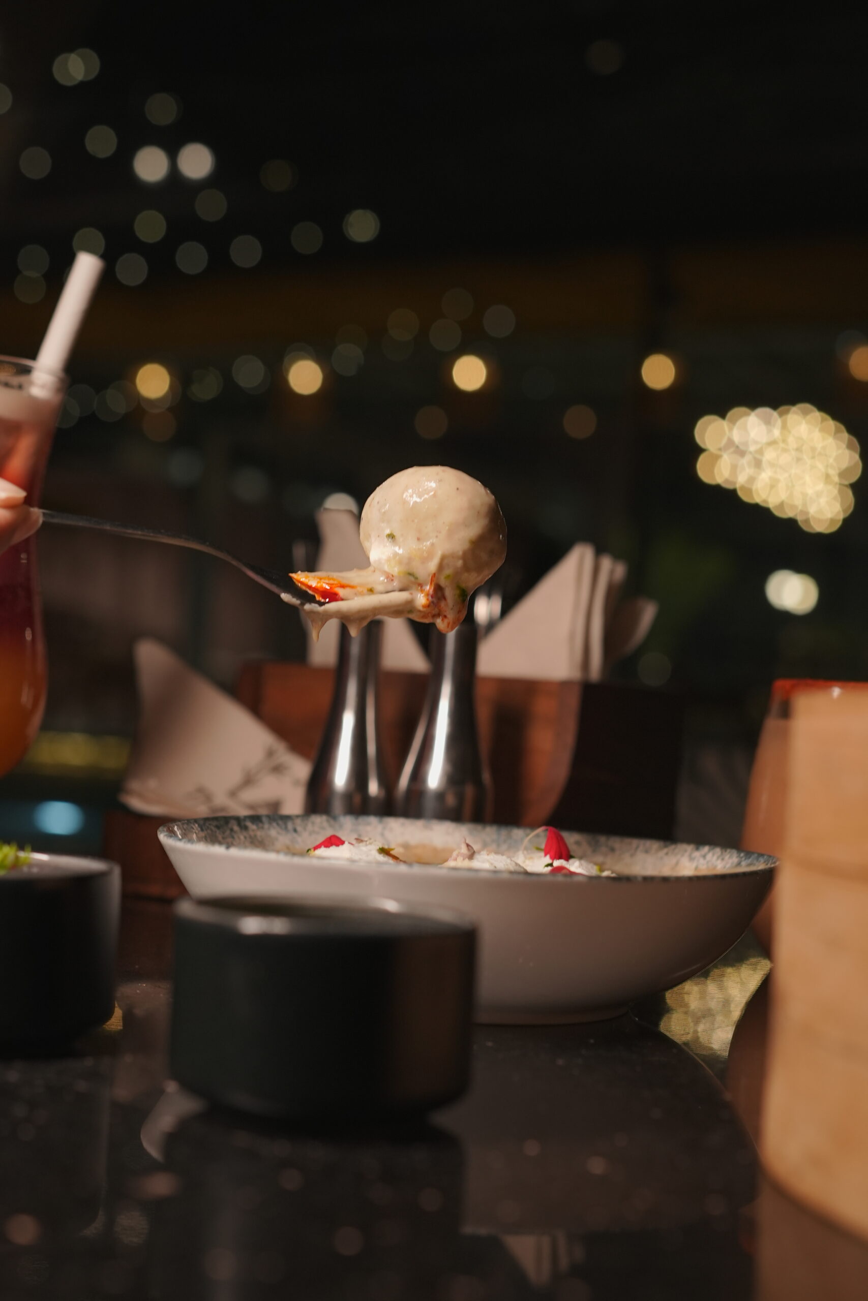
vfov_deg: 38.2
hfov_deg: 26.0
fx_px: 1880
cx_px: 434
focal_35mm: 52
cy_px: 650
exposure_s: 1/160
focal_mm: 35
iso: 640
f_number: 3.2
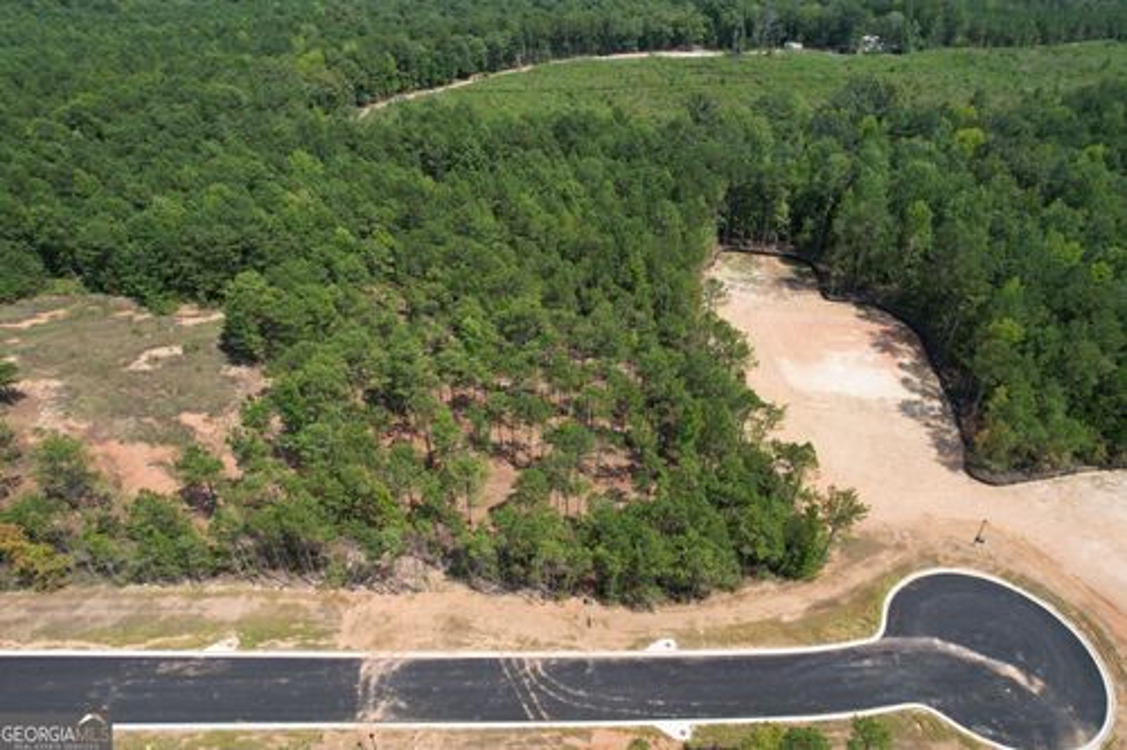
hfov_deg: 78.6
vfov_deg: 57.2
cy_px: 375
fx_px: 688
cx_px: 564
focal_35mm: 22
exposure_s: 1/1600
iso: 130
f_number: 2.8
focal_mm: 8.38
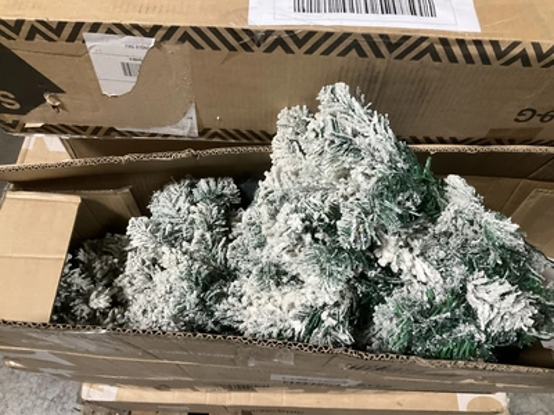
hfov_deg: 61.7
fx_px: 464
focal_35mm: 29
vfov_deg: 48.2
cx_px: 277
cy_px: 208
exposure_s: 1/30
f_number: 1.8
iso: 250
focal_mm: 3
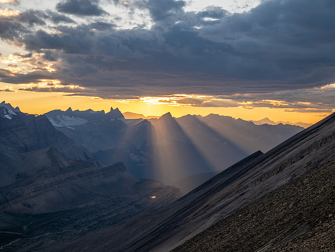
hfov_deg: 30.3
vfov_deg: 22.9
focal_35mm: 64
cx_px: 168
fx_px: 619
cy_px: 126
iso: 200
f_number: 8
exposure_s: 1/125
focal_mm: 32
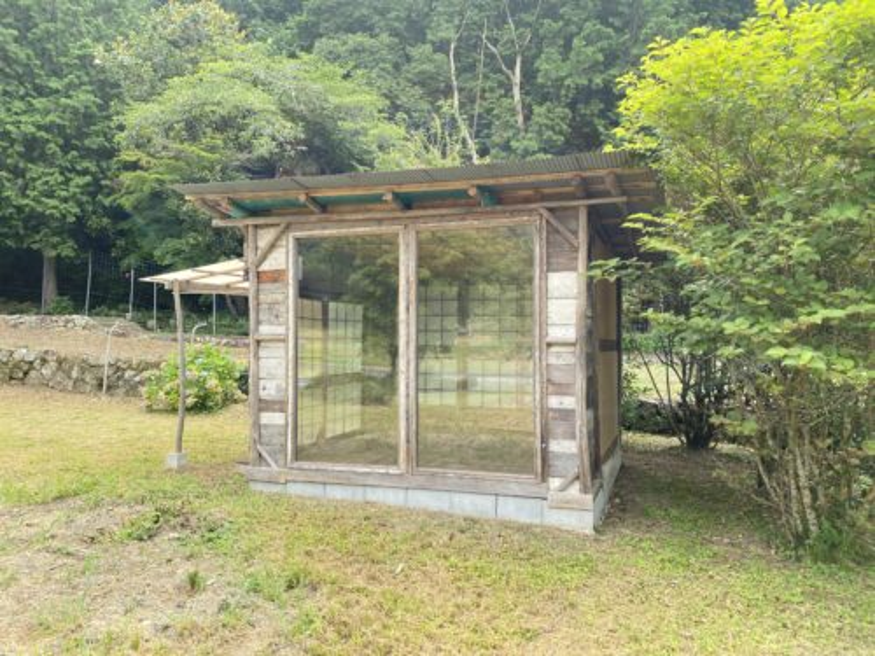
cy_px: 328
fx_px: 657
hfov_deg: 67.3
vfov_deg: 53.1
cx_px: 438
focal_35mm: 26
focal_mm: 4.25
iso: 32
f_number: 1.8
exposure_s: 1/623
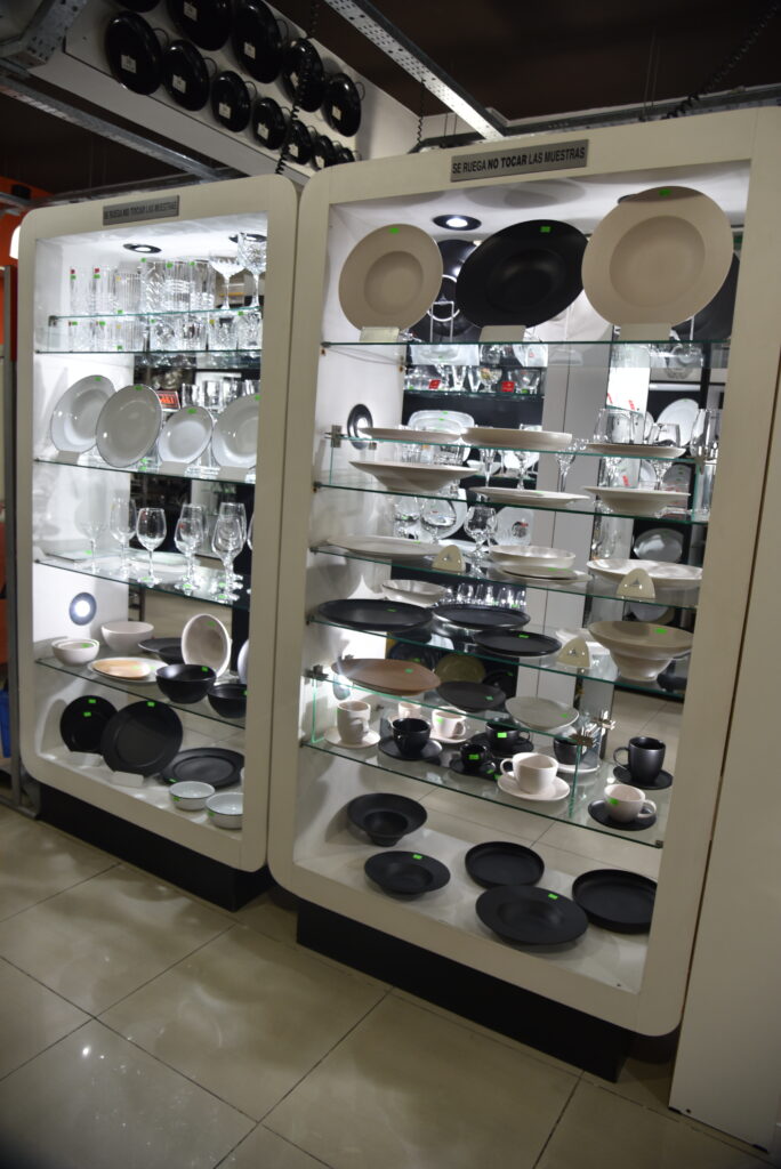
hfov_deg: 53.2
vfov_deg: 73.7
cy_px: 584
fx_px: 780
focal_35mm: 24
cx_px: 390
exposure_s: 1/60
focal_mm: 24
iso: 400
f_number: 4
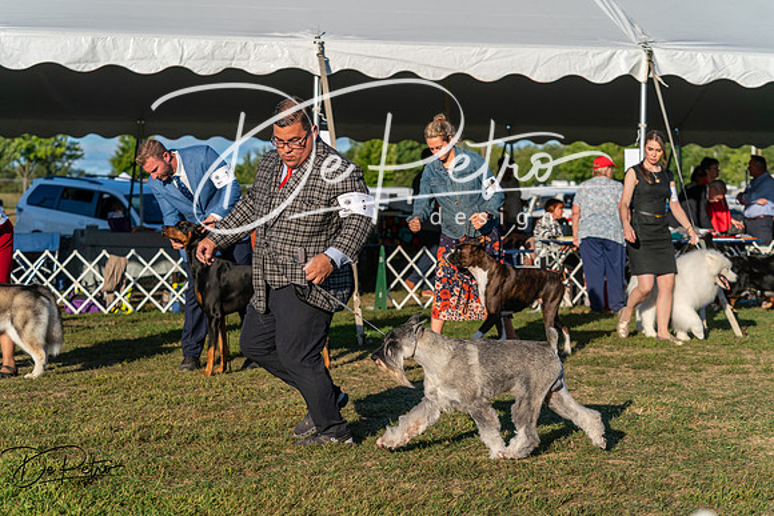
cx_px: 387
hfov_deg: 28.1
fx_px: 1548
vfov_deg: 18.9
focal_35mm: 72
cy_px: 258
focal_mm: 72
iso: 125
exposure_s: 1/1250
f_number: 4.5
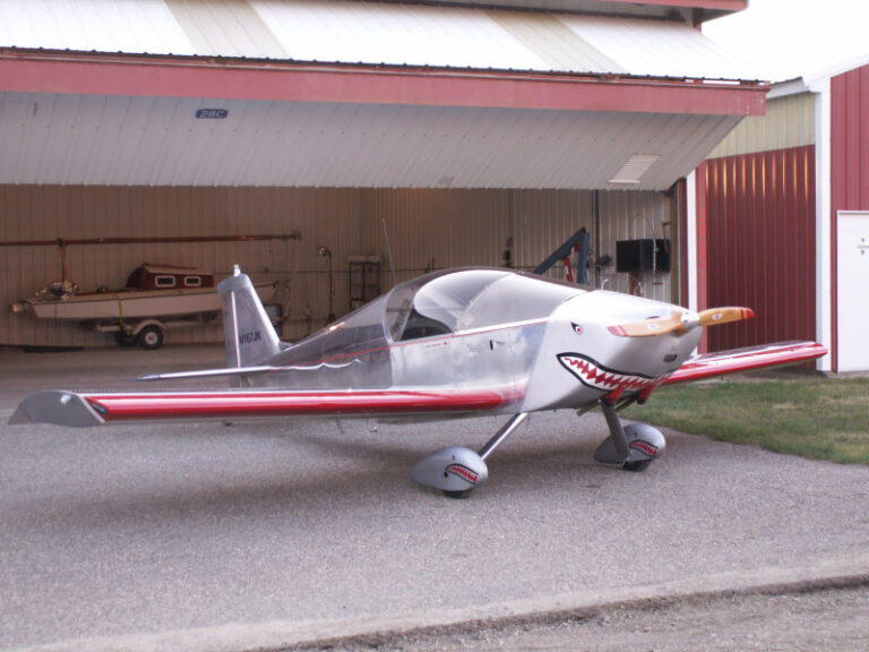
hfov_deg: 35.5
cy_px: 326
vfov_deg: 27.0
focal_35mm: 54
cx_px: 434
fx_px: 1356
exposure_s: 1/40
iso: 50
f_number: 3.2
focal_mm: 8.96
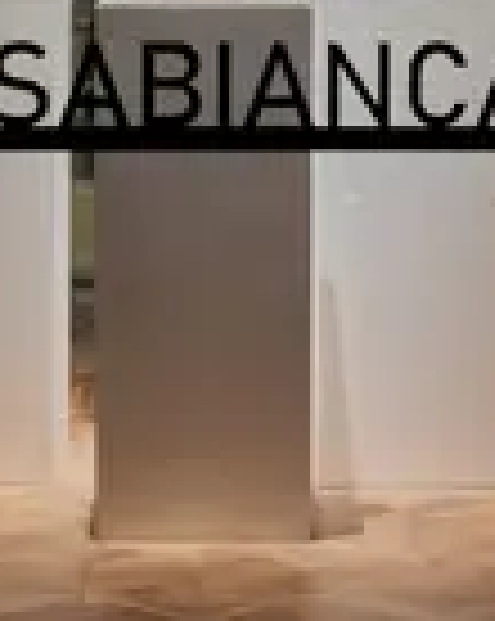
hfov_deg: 10.0
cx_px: 180
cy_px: -122
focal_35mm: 154
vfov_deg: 12.3
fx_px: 2826
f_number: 11
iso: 64
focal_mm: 45
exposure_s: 2
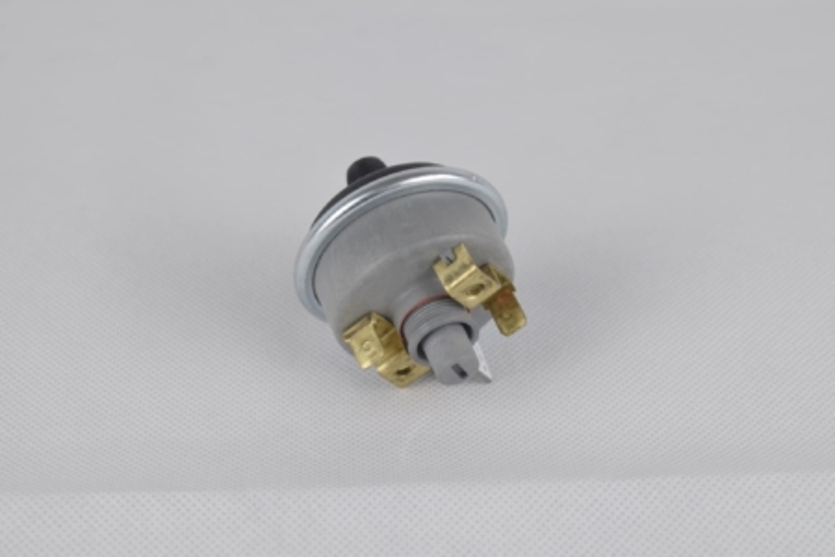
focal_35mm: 82
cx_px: 418
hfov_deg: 24.6
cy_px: 278
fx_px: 1913
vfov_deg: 16.6
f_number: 7.1
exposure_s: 1/125
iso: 640
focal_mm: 55
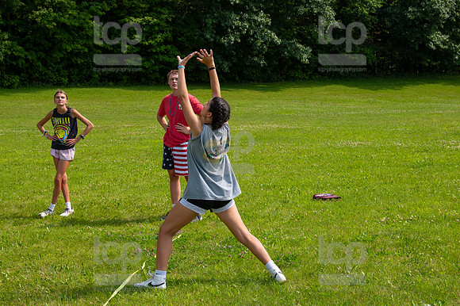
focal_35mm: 60
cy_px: 153
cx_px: 230
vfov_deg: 22.6
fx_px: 766
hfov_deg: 33.4
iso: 200
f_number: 5.6
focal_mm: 40
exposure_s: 1/800
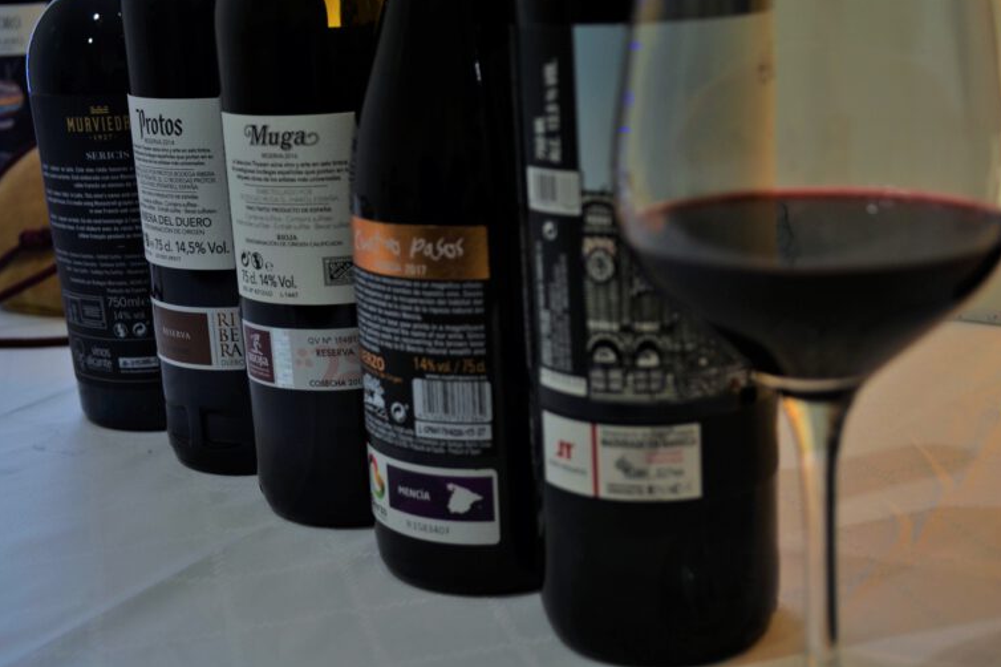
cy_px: 331
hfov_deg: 37.2
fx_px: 1487
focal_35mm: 54
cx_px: 507
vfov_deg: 25.3
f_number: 5
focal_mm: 35
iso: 200
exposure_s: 1/20
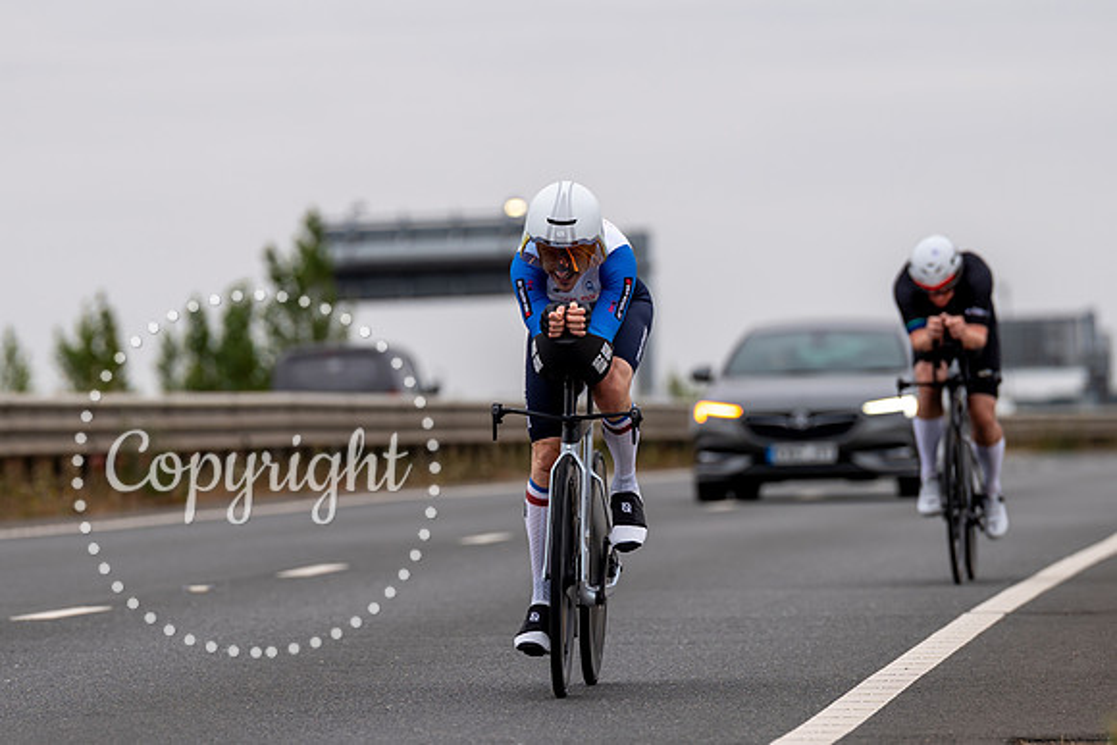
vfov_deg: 4.1
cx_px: 558
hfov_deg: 6.2
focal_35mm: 332
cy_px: 618
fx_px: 10296
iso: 100
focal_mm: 200
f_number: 3.5
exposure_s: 1/800
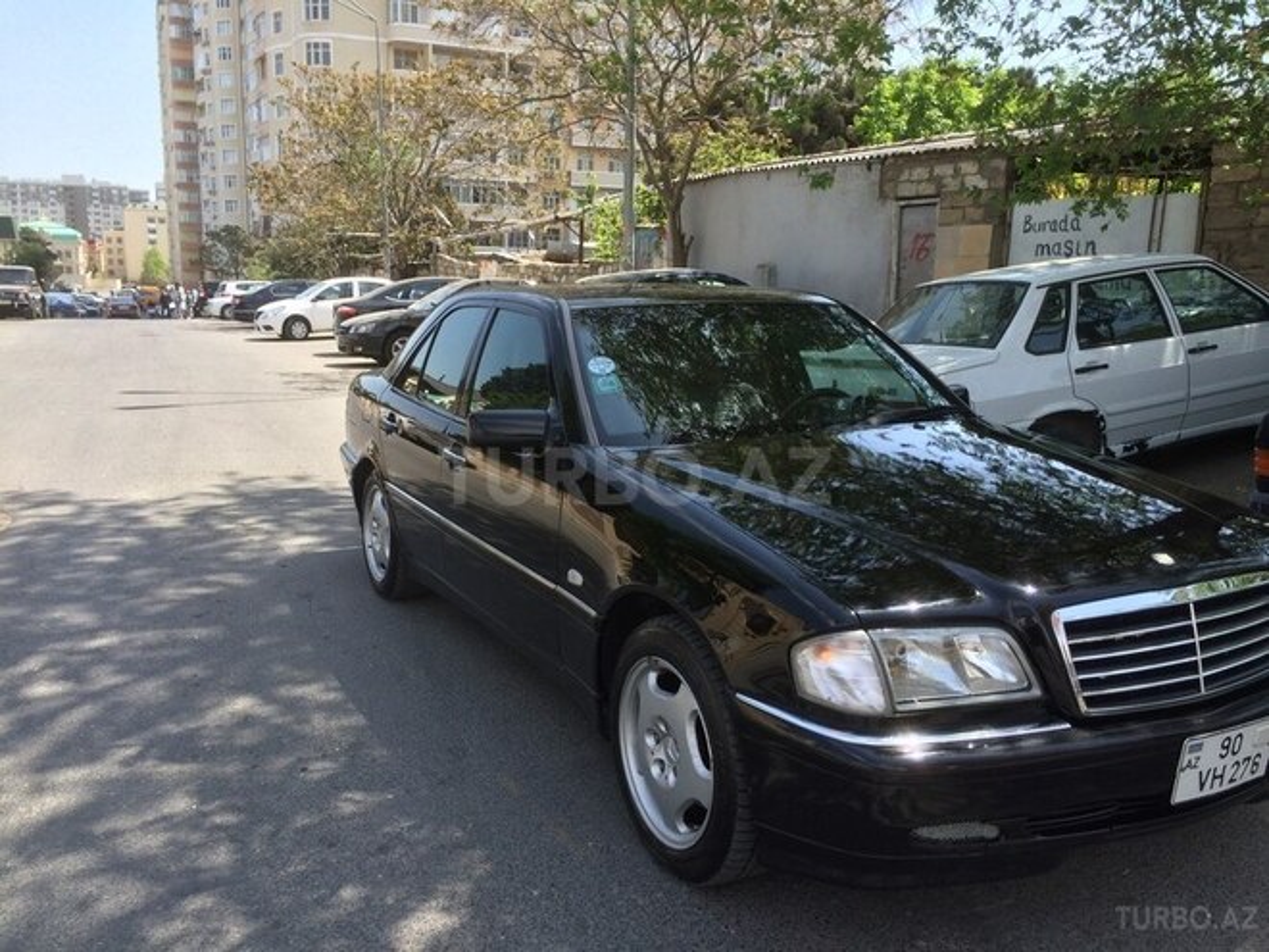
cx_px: 634
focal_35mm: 29
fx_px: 1063
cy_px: 476
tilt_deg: -12.1
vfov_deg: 48.2
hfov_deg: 61.7
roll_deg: -1.0
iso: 32
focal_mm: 4.15
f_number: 2.2
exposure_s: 1/892
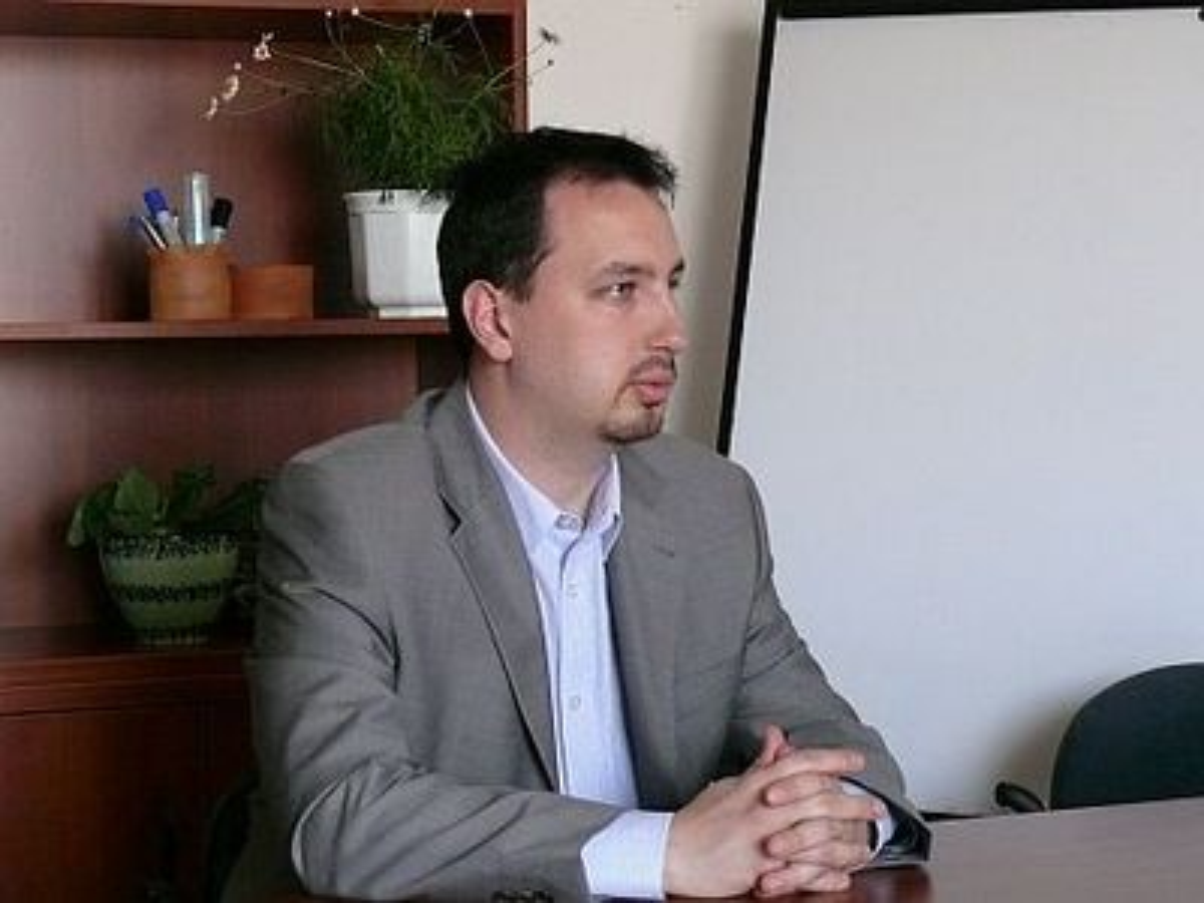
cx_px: 602
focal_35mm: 82
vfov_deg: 18.0
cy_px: 452
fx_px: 2852
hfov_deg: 23.8
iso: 400
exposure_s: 1/80
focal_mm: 12.1
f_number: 3.2
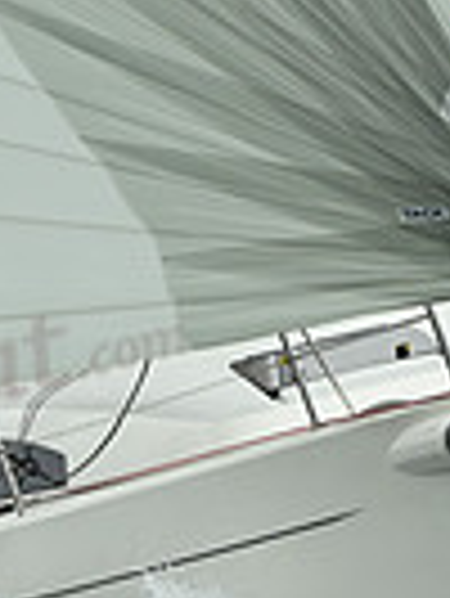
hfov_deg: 3.4
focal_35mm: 439
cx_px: 423
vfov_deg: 4.5
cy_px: 106
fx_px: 7597
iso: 400
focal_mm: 105
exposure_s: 1/800
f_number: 7.1
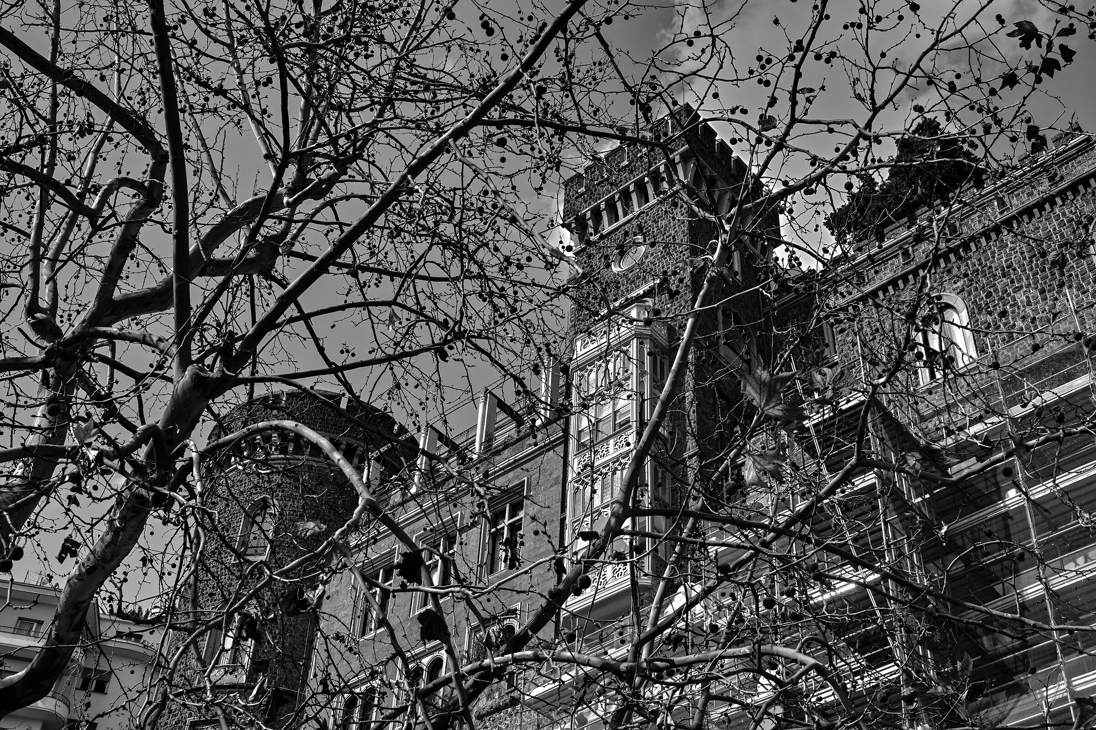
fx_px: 1370
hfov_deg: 43.6
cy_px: 365
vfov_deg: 29.9
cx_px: 548
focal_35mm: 45
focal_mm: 30
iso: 100
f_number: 9
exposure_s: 1/320
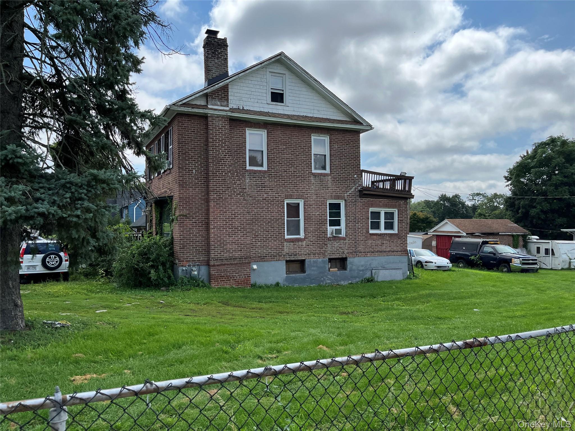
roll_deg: +0.8
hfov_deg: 67.3
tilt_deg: -1.3
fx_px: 432
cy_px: 216
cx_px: 288
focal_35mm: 26
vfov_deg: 53.1
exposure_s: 1/4016
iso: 50
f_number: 1.6
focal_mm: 5.1
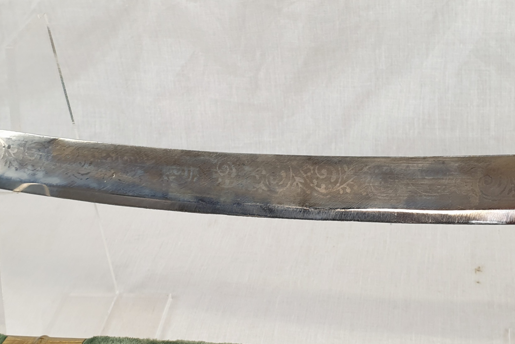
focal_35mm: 28
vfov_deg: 46.4
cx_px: 251
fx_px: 401
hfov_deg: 65.5
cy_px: 179
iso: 64
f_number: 2.4
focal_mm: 4.3
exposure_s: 1/50
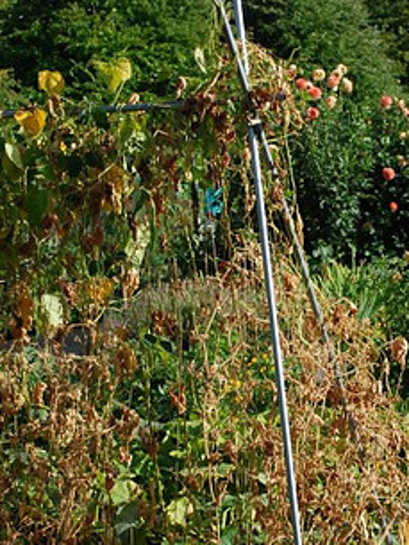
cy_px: 339
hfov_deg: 12.1
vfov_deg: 16.3
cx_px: 384
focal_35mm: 121
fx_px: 1905
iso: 500
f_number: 4.8
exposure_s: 1/2000
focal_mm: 44
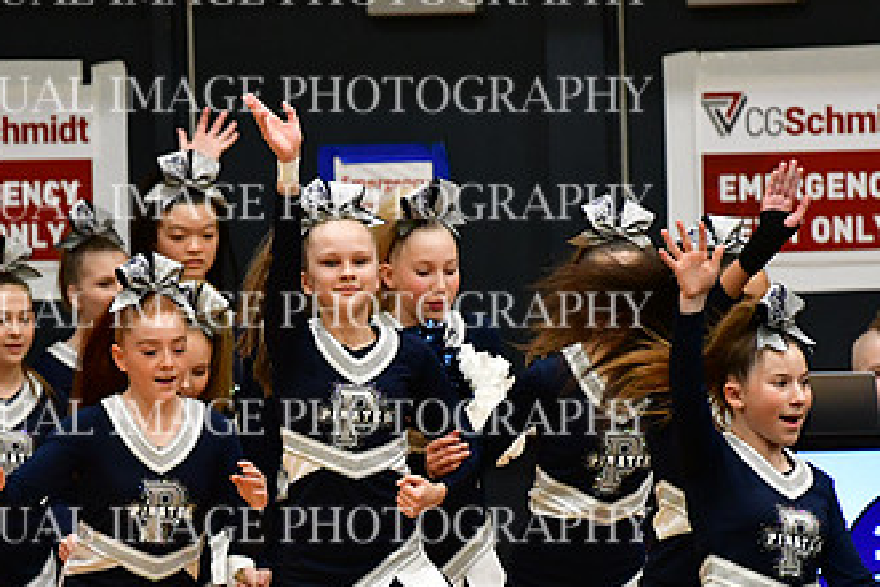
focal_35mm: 528
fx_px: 12906
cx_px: 267
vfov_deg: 2.6
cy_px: 471
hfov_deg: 3.9
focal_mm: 200
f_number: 3.5
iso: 4000
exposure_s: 1/500
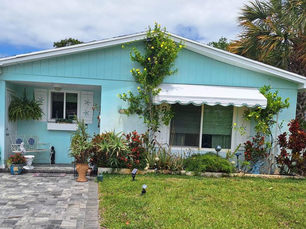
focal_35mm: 33
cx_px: 123
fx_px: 292
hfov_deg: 55.0
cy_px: 140
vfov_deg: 42.7
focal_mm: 5.54
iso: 40
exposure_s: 1/4367
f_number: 1.8
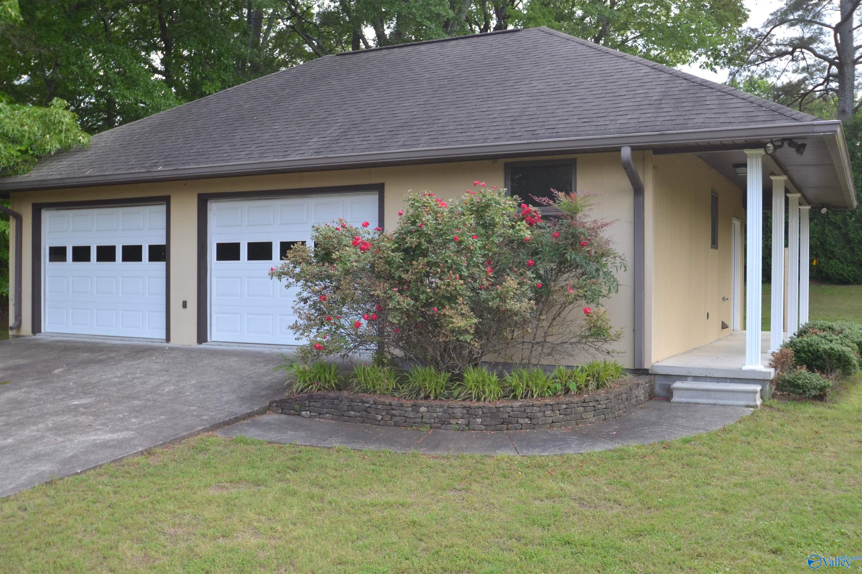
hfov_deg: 53.1
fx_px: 862
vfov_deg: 36.9
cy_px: 287
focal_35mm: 36
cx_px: 431
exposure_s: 1/125
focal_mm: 24
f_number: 5.6
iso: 320
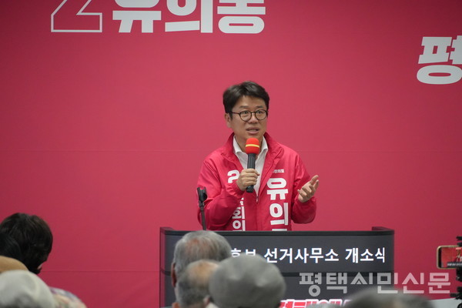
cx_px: 231
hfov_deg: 10.2
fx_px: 2599
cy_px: 154
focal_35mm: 202
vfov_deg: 6.8
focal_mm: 135
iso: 4000
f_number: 5.6
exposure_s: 1/250
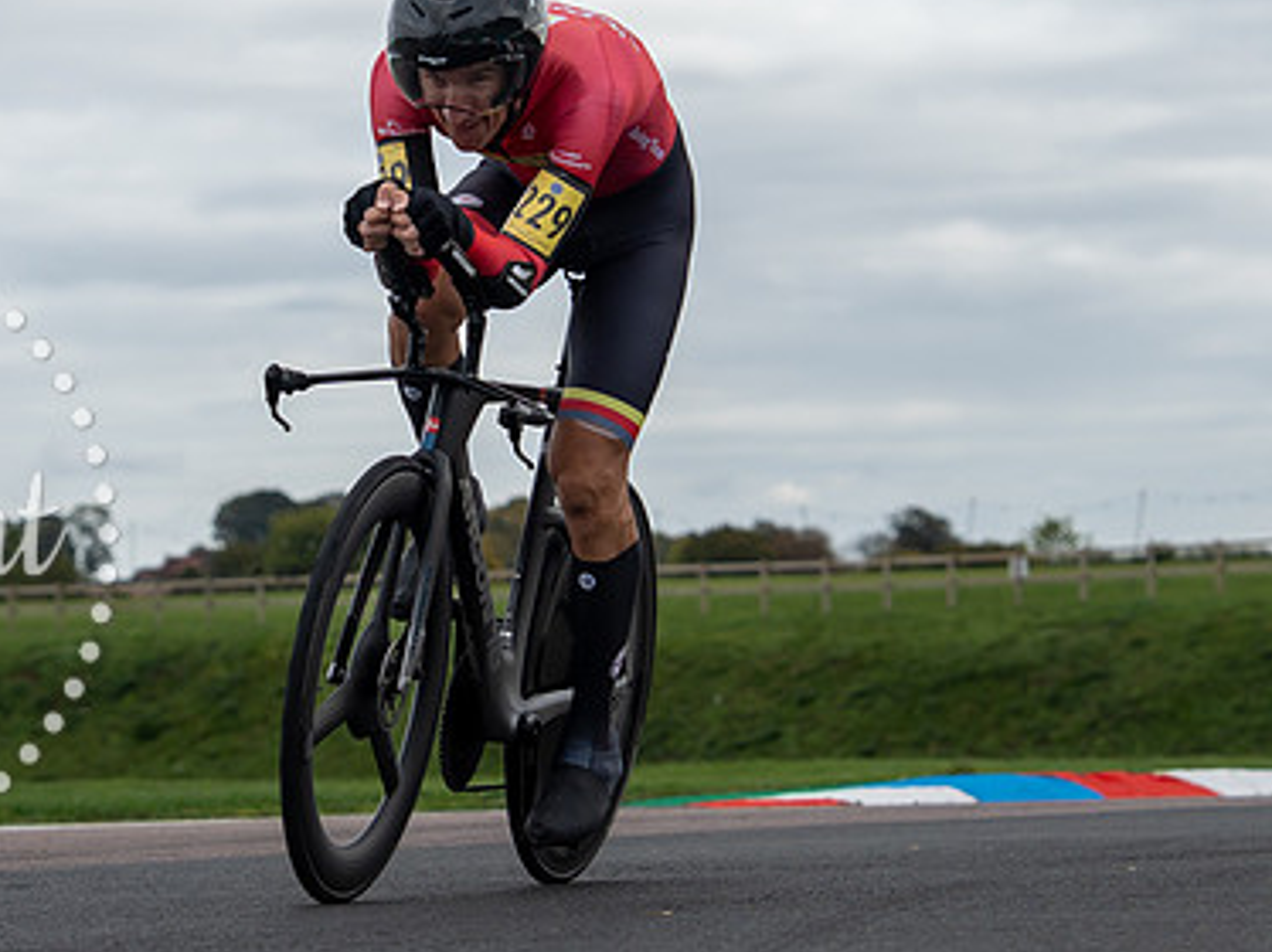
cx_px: 563
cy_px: 516
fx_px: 7161
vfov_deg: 7.6
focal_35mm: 195
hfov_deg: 10.1
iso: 100
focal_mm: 62
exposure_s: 1/1000
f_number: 3.5
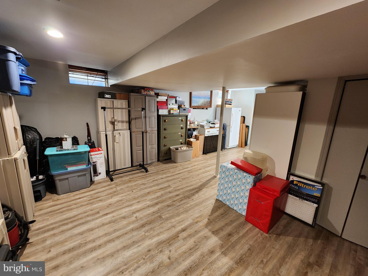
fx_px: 138
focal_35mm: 13
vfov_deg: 89.9
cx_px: 184
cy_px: 138
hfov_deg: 106.2
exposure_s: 1/30
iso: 500
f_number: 2.2
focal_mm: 2.2
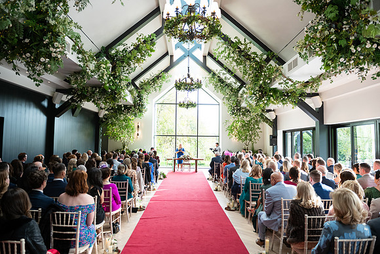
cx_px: 190
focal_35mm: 24
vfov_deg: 53.2
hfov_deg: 73.7
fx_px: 253
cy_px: 127
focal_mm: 24
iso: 640
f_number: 3.5
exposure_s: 1/160
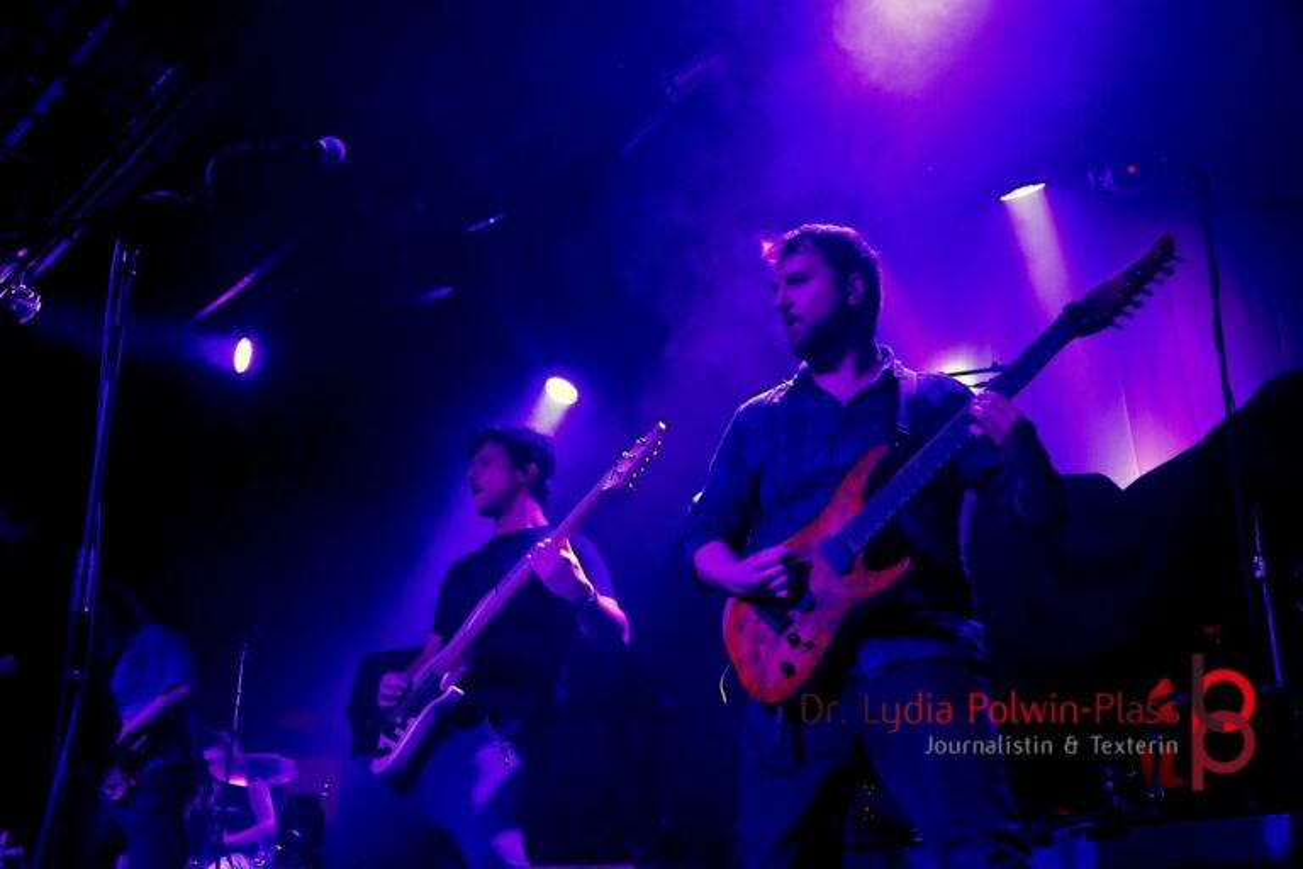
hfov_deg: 53.1
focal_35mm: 36
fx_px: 1303
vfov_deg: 36.9
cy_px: 434
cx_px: 652
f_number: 4
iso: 5000
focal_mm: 24
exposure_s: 1/60
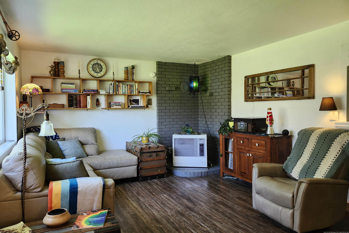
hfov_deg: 73.7
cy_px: 113
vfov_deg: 53.1
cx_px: 175
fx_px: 233
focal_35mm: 24
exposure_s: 1/120
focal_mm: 5.54
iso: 250
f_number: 1.8
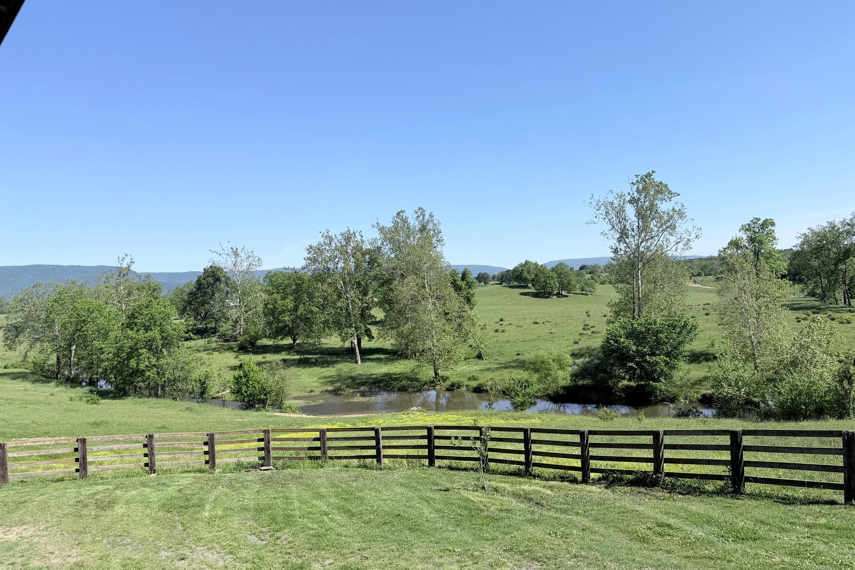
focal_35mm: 25
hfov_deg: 71.5
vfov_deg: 51.3
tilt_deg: -0.4
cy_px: 299
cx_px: 428
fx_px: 594
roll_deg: +3.2
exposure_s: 1/4673
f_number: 1.78
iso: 80
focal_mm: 6.76
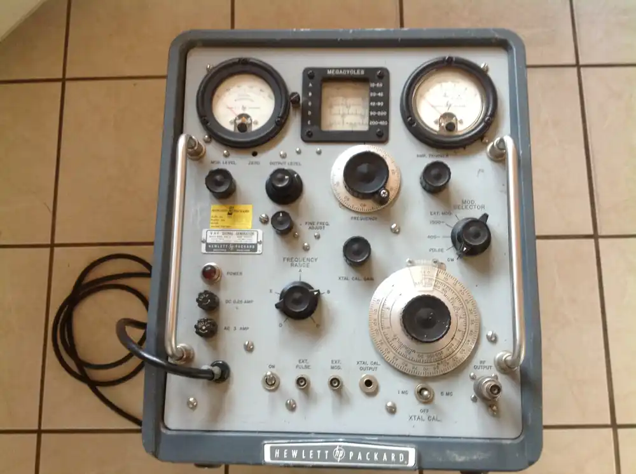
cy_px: 237
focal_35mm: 35
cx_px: 318
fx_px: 642
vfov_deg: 40.6
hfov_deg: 52.7
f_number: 2.4
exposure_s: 1/15
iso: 160
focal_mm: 4.28
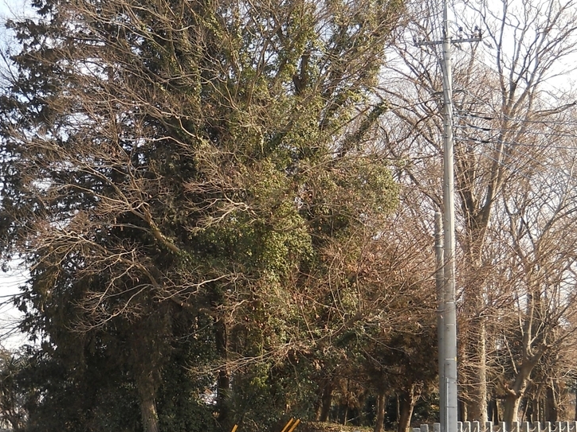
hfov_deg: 28.5
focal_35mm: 68
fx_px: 1133
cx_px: 257
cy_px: 263
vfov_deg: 21.6
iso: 80
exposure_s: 1/320
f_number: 3.1
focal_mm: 6.72
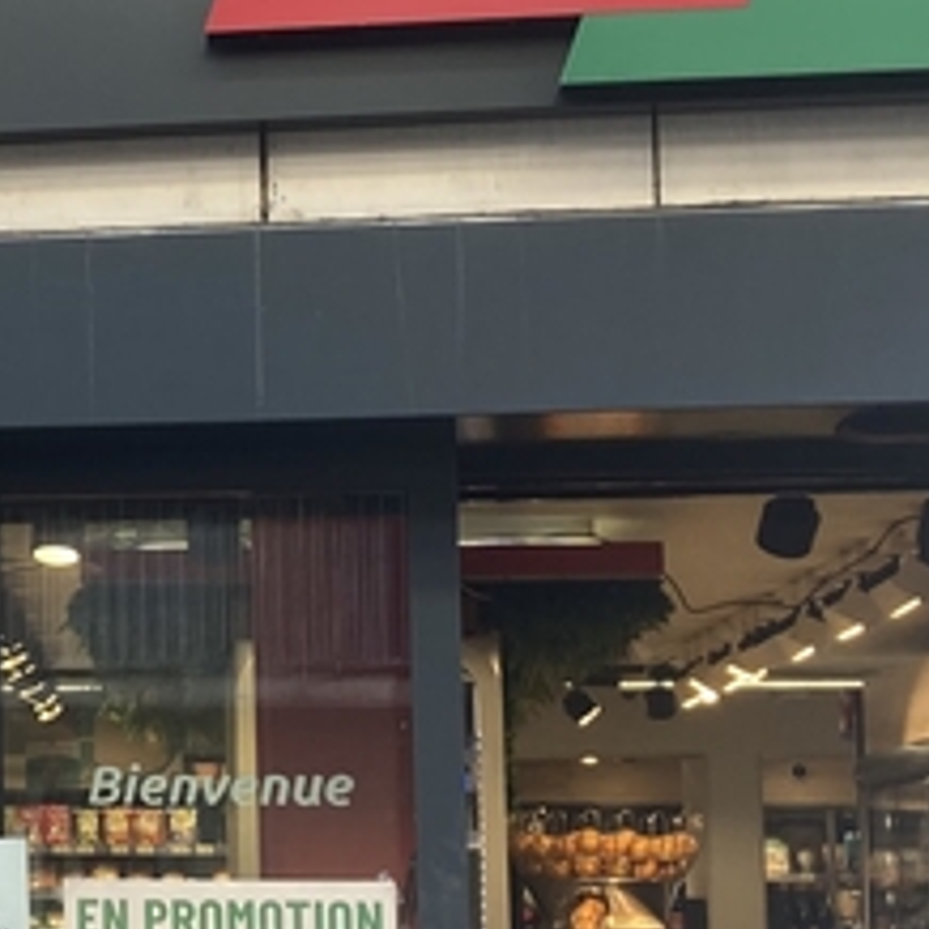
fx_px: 3310
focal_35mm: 109
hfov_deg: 14.9
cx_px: -443
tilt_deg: +9.0
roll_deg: -1.4
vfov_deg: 16.0
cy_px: 597
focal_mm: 3.99
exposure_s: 1/127
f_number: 1.8
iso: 20
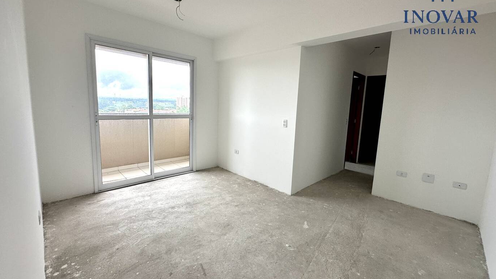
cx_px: 251
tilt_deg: -6.3
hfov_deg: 99.4
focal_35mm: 16
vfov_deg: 67.0
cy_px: 133
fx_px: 210
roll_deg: -2.1
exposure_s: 1/120
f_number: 2.2
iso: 100
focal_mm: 2.22
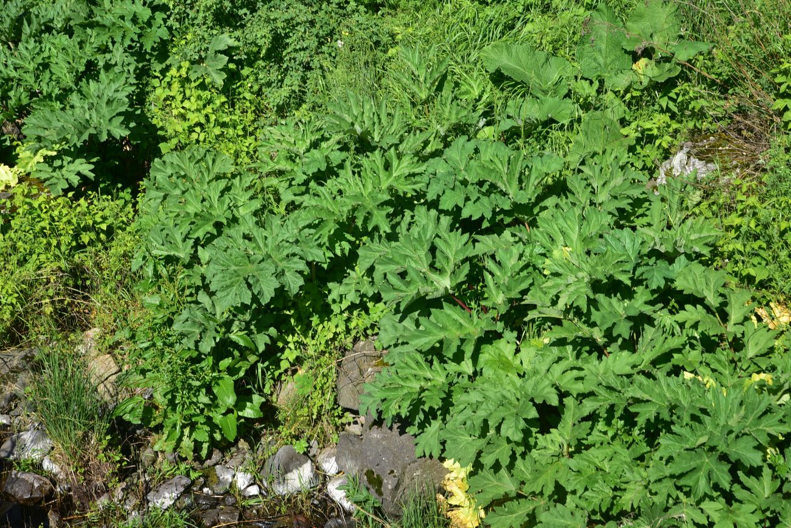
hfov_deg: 39.6
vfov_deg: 27.0
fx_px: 1099
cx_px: 396
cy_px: 264
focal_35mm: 50
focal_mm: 50
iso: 100
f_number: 11
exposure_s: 1/125
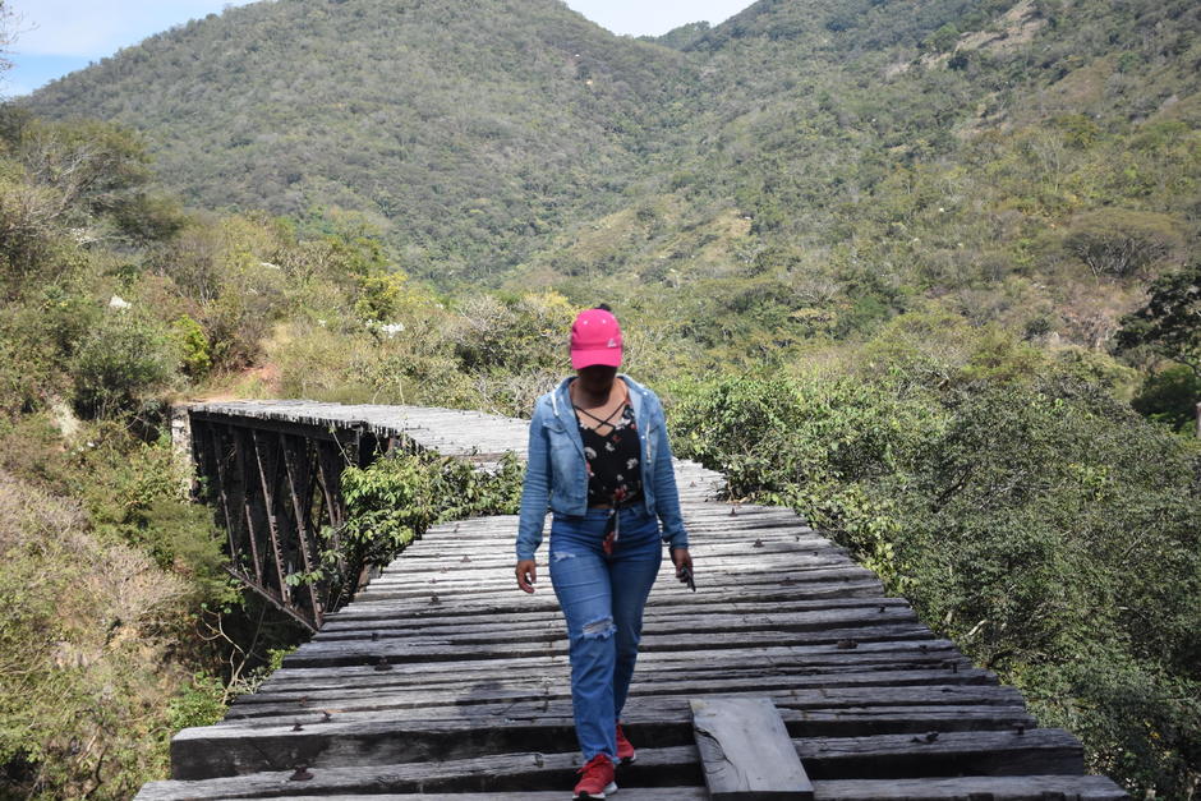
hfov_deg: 37.8
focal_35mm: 52
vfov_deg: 25.8
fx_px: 1752
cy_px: 400
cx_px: 600
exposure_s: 1/2000
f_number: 4.2
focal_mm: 35
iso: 400
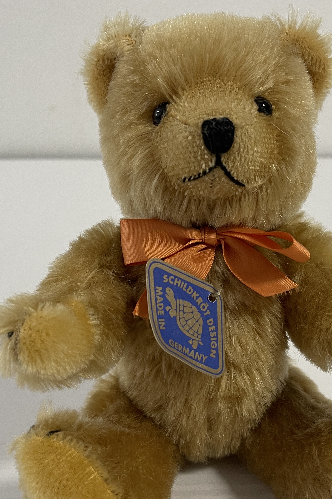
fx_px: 609
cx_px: 179
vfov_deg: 44.4
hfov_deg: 30.5
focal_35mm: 44
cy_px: 284
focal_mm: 5.1
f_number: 1.6
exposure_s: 1/80
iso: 125
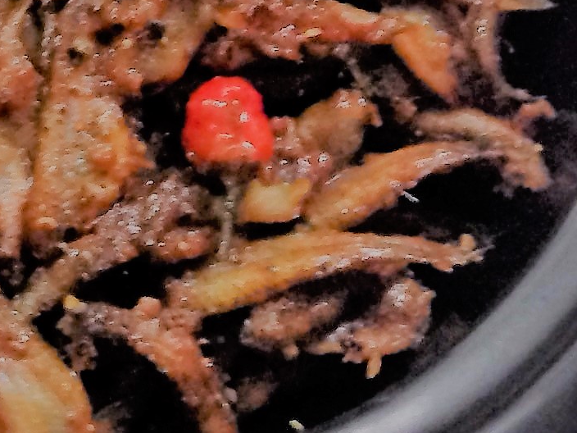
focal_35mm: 153
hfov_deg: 11.6
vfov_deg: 9.3
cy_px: -285
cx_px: -573
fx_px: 2550
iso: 200
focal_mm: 4.12
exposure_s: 1/20
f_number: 2.4
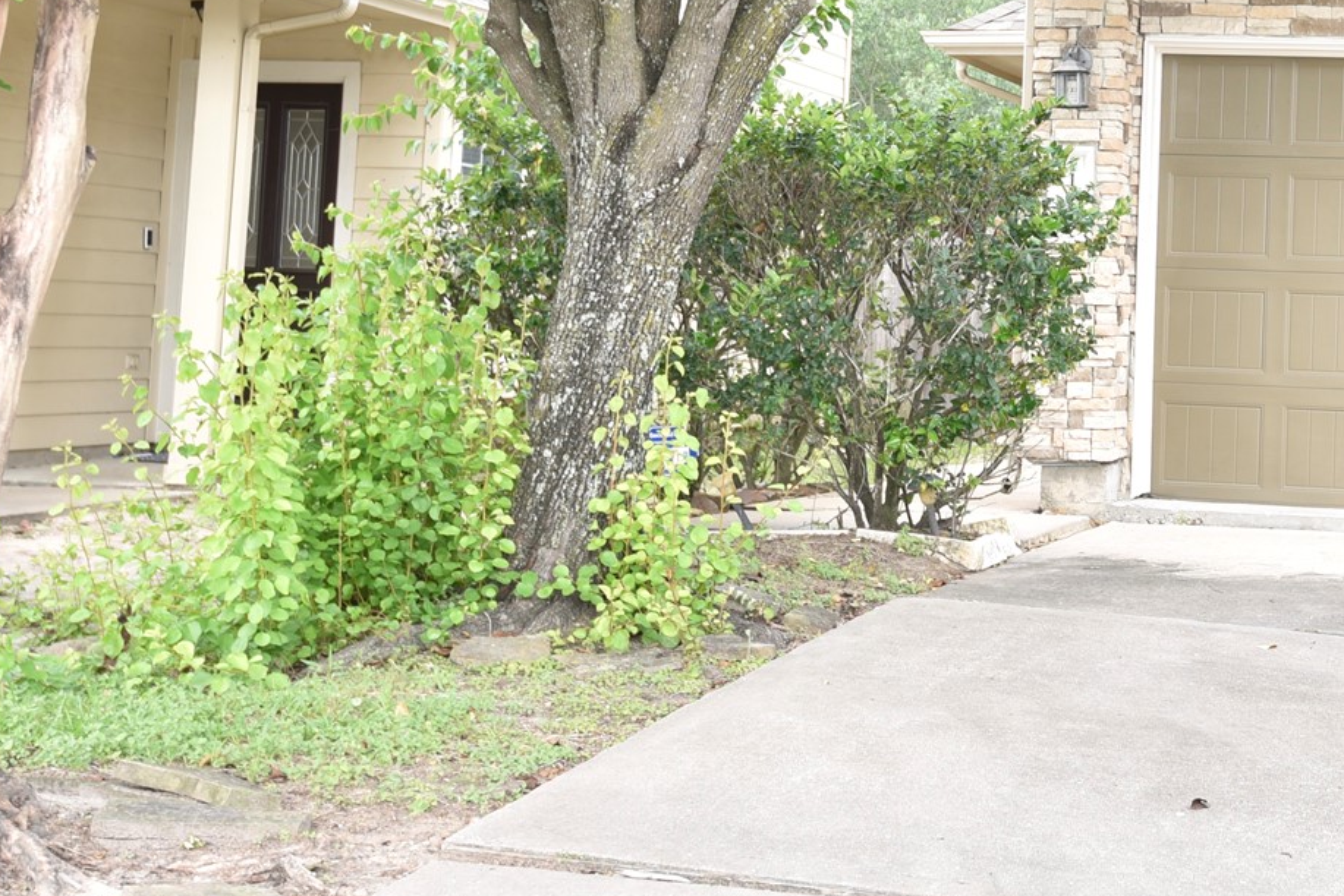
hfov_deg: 27.6
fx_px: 2651
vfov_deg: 18.9
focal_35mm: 71
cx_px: 1155
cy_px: 127
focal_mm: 30
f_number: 4.5
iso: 100
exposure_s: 1/80
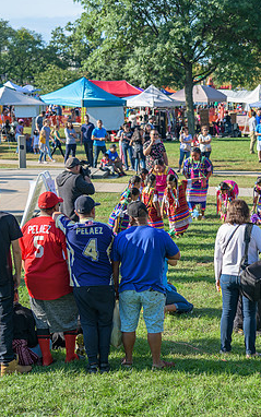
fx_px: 1092
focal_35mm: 96
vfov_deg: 21.6
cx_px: 188
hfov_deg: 13.6
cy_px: 207
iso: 90
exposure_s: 1/200
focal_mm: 62
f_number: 4
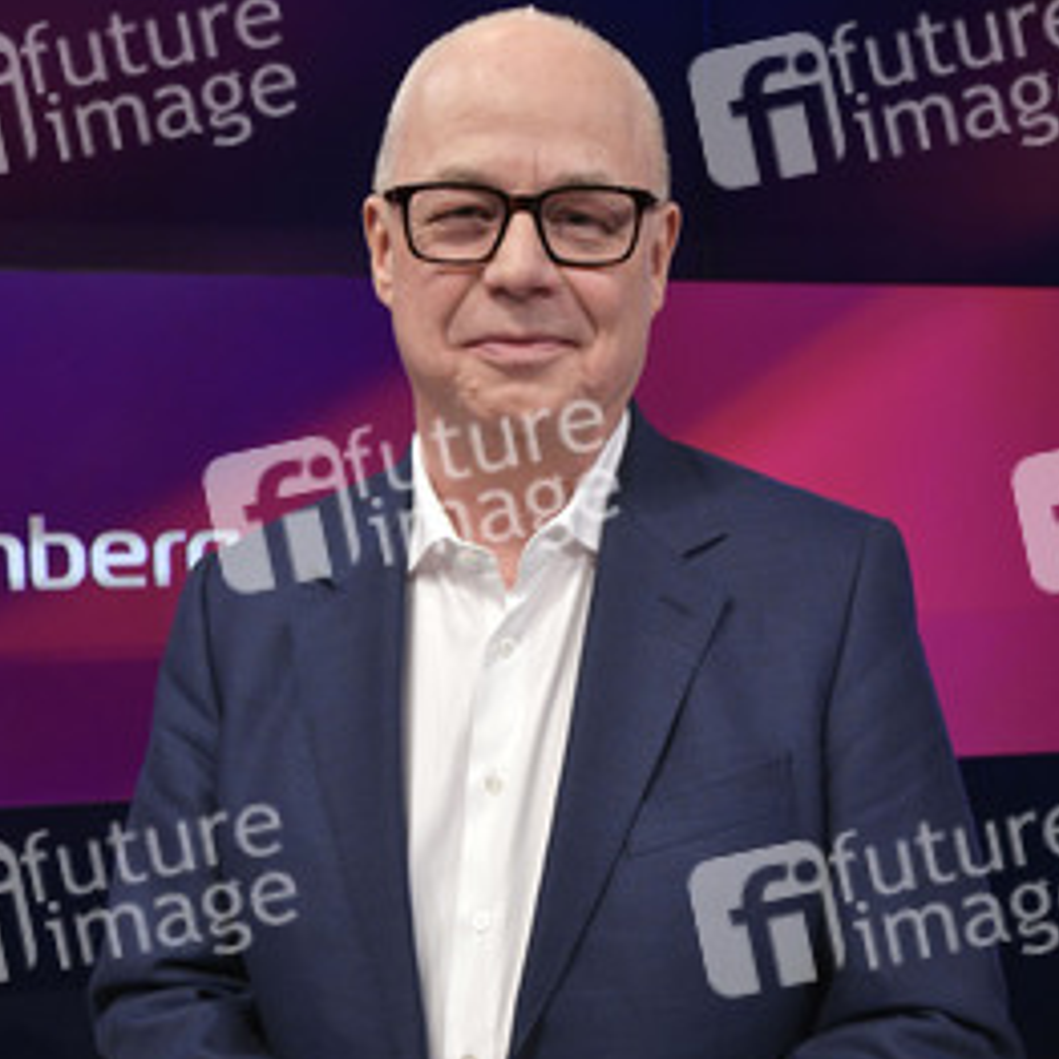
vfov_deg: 38.0
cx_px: 530
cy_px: 699
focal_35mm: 44
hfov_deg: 38.3
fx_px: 1523
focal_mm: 34
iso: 2500
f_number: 6.3
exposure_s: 1/200
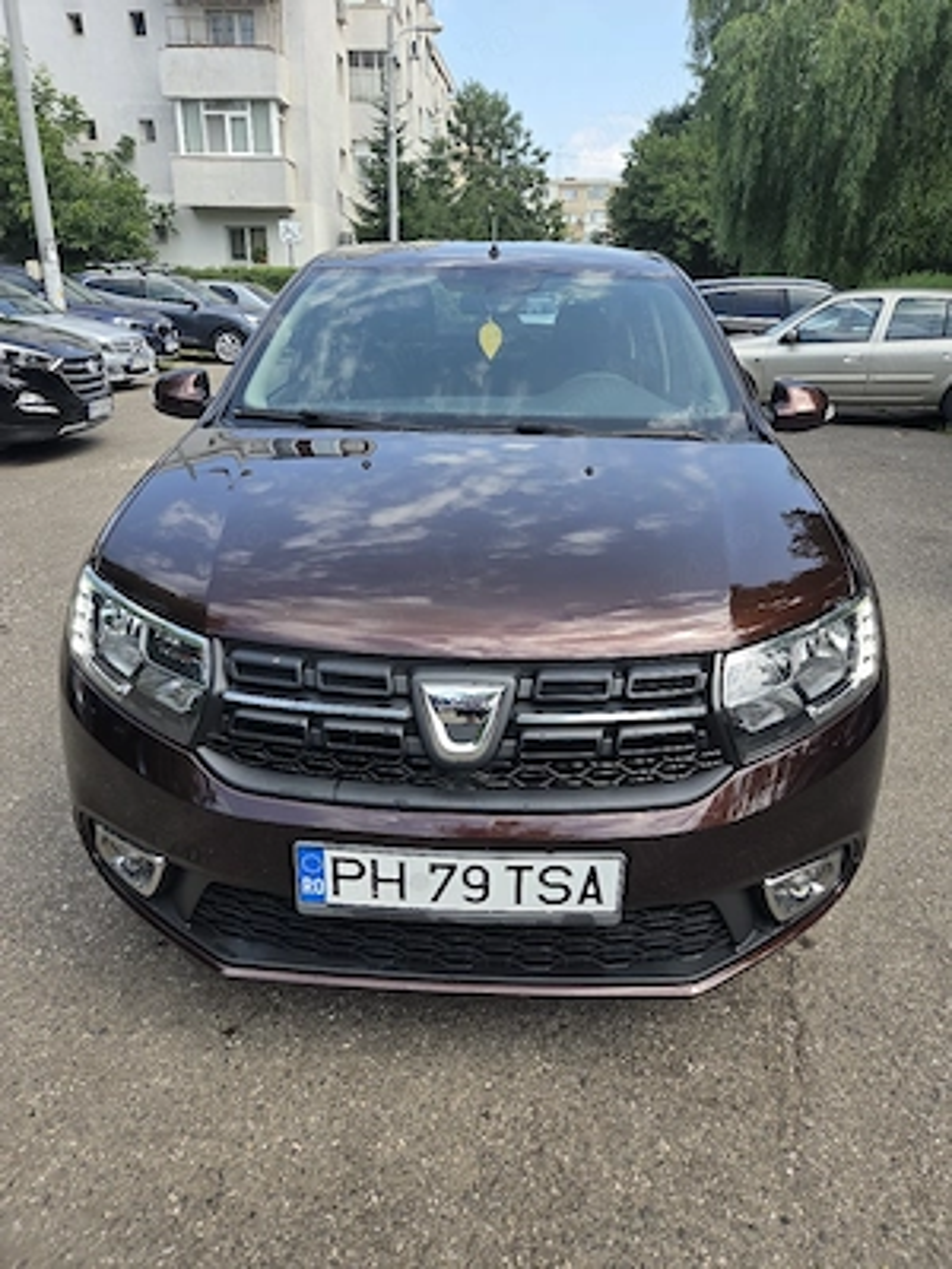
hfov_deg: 58.9
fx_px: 843
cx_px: 476
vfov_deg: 73.9
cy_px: 634
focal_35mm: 23
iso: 80
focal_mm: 5.4
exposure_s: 1/2000
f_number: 1.8
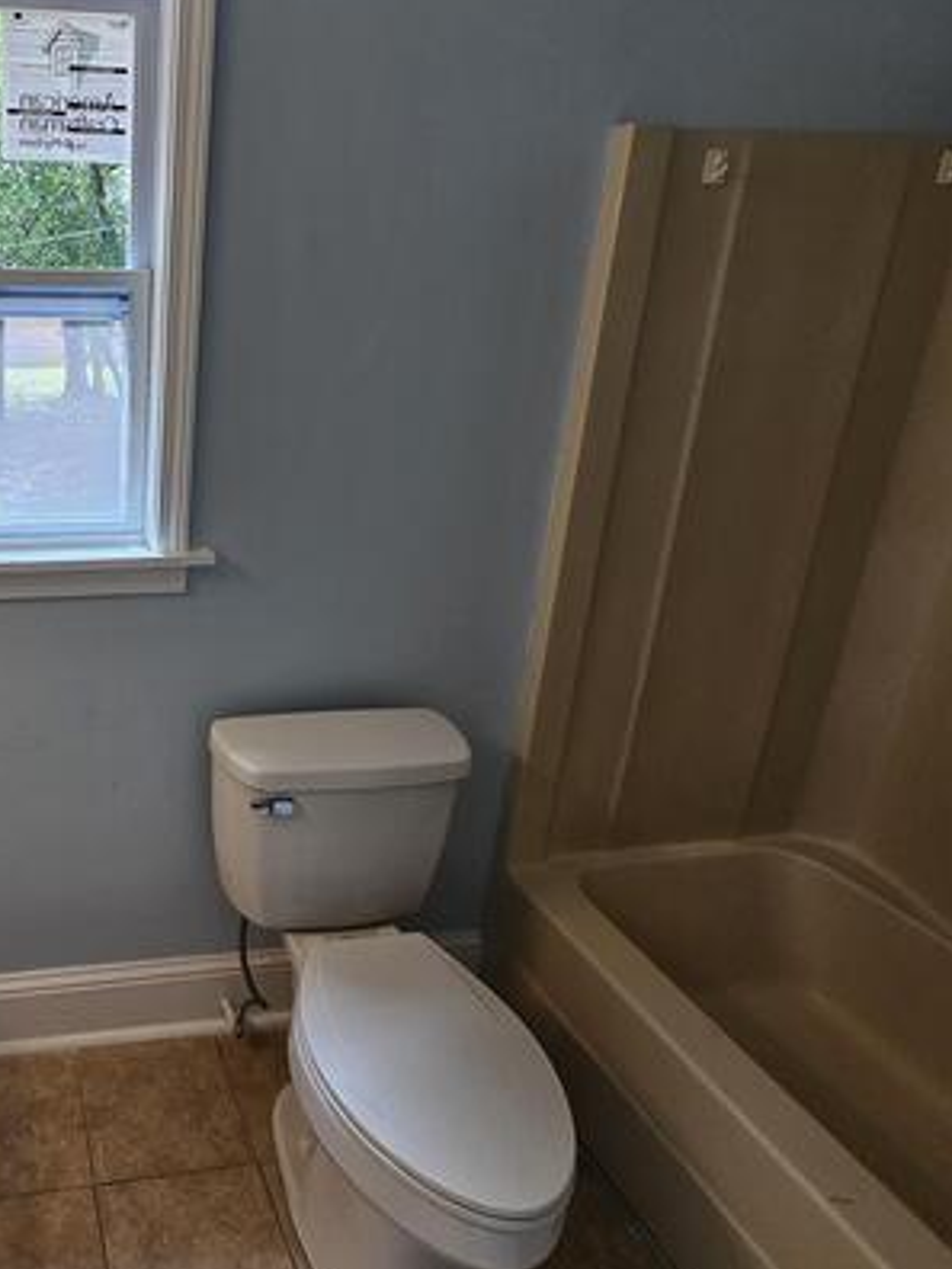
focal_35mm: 21
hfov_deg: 54.8
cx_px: 87
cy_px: 577
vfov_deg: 78.8
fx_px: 770
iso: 80
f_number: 2.2
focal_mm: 2.2
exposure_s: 1/120
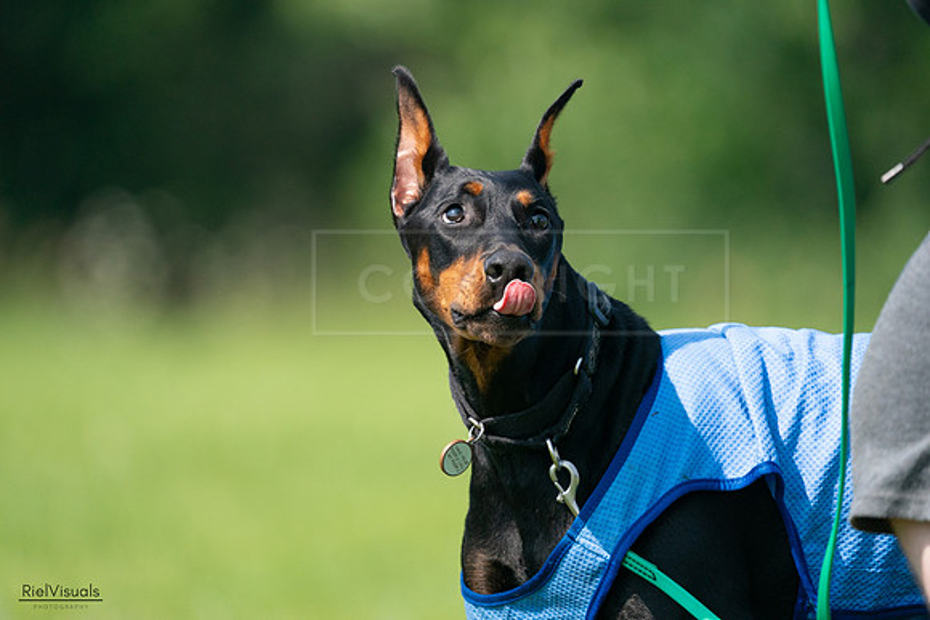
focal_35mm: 600
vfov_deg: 2.3
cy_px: 310
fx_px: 15503
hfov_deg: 3.4
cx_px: 465
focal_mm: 600
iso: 2000
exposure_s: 1/4000
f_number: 6.3
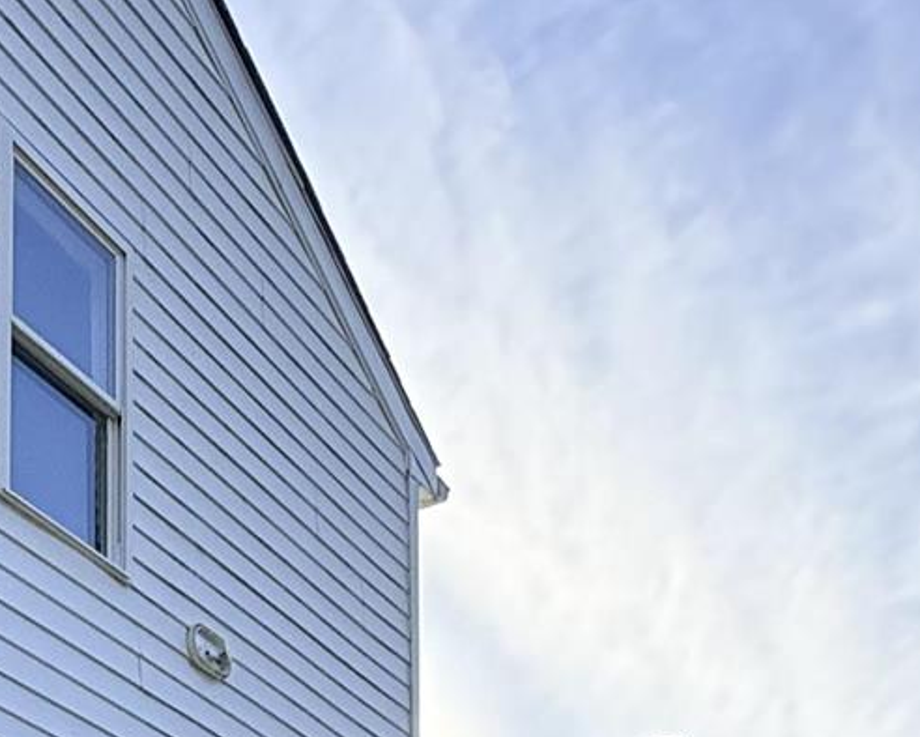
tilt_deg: +5.8
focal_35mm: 64
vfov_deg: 19.2
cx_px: 80
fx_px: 1743
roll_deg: +0.0
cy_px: 1253
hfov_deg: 28.4
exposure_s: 1/1145
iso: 64
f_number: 2.2
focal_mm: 2.22
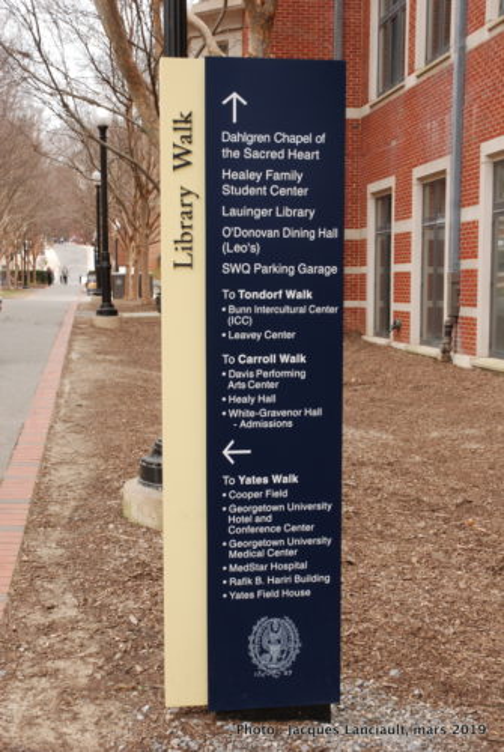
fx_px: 1067
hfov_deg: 26.6
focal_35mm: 51
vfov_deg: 38.8
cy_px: 376
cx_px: 252
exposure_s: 1/15
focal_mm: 34
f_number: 10
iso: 100
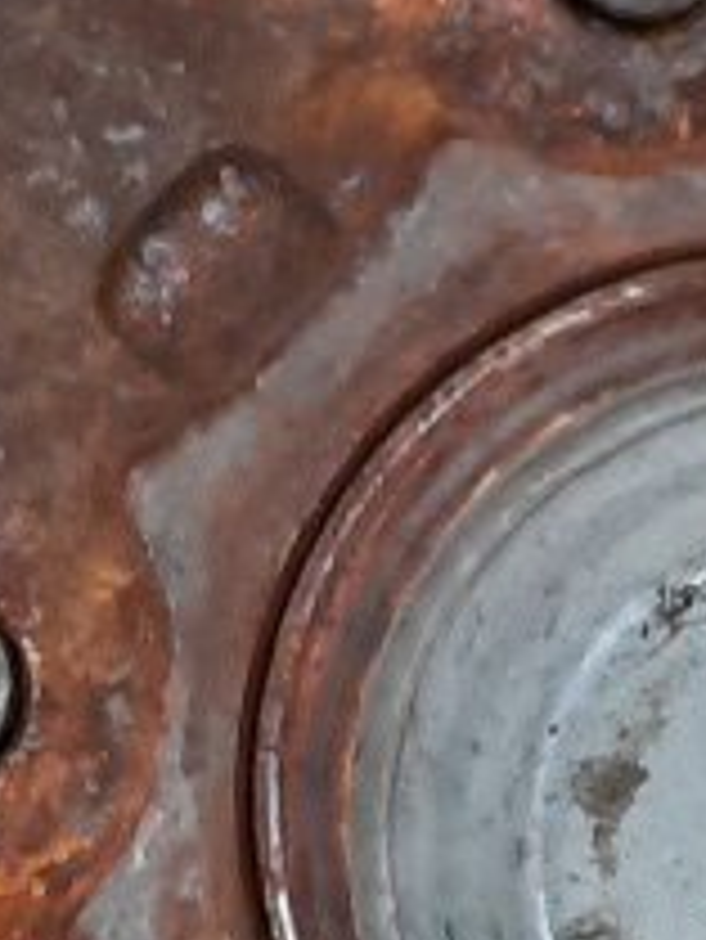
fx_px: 4673
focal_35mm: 172
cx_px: 814
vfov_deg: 11.5
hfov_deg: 8.6
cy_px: 607
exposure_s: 1/25
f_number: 2
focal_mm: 4.6
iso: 404
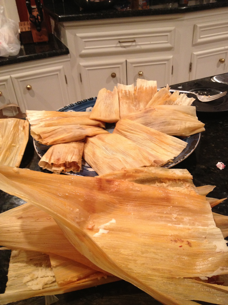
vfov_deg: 52.6
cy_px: 152
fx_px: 307
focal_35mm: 35
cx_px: 114
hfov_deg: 40.7
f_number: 2.4
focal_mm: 4.28
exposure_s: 1/20
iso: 200
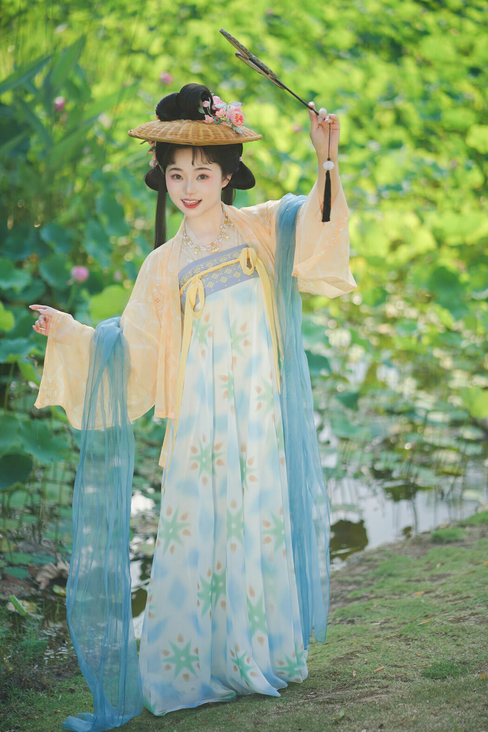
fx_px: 1728
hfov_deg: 16.1
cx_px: 244
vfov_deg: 23.9
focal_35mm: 85
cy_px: 366
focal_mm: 85
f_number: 1.8
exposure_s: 1/1250
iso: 80
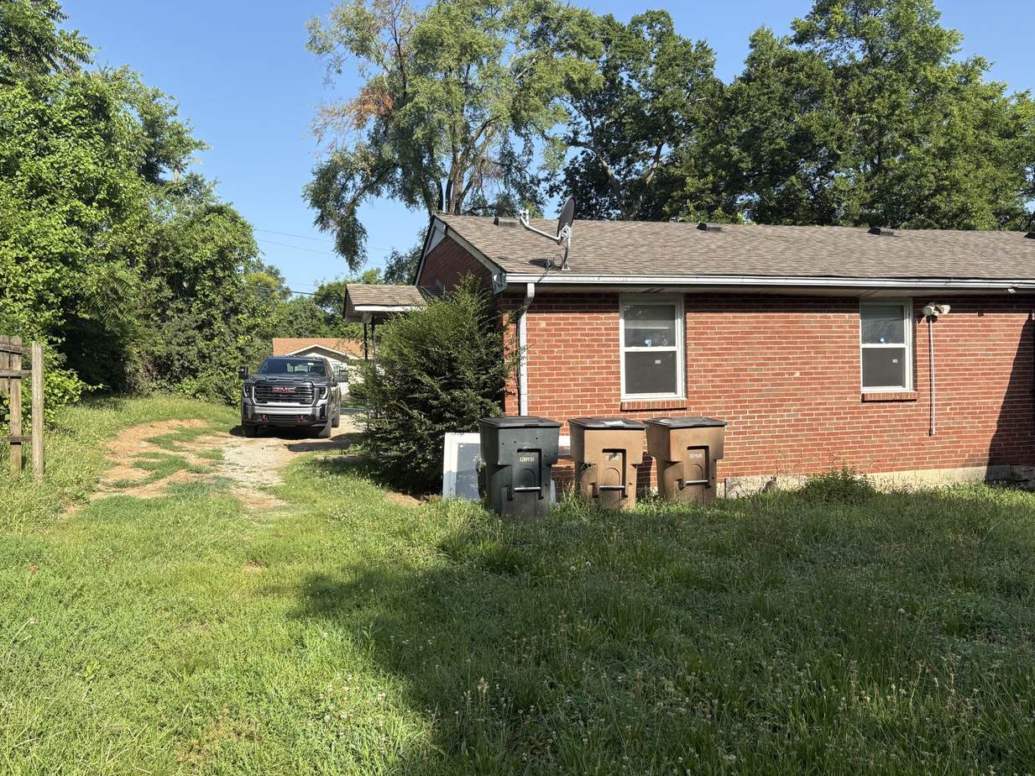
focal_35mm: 27
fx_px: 807
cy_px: 395
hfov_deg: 65.3
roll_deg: +1.7
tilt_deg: -1.5
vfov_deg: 51.3
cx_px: 523
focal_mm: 5.96
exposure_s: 1/1751
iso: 50
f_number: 1.6
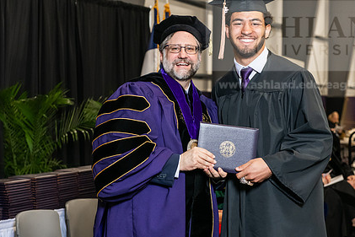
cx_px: 180
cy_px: 102
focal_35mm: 91
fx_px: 898
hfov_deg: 22.4
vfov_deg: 15.0
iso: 2500
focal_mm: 66
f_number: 5
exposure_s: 1/200
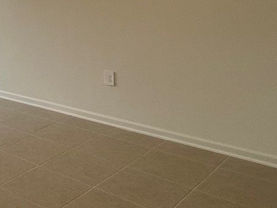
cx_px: -61
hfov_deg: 31.5
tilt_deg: -2.8
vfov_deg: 27.9
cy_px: 17
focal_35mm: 50
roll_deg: +2.7
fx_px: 400
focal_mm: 2.22
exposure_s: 1/120
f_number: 2.2
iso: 64
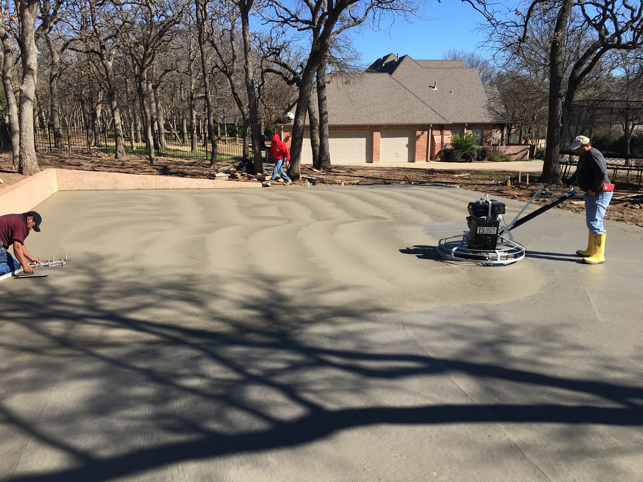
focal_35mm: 29
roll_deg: -0.3
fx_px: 539
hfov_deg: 61.7
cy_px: 241
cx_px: 322
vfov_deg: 48.2
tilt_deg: -12.8
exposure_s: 1/916
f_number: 2.2
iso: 25
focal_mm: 4.15
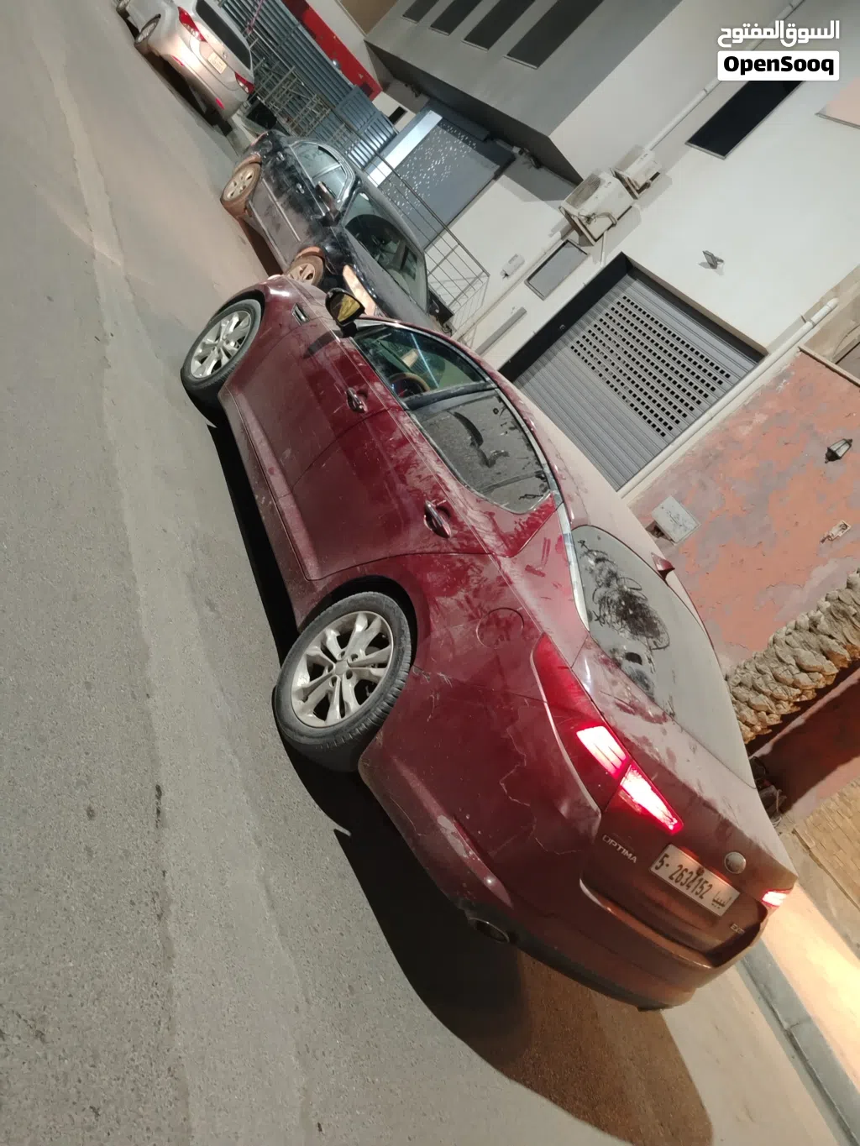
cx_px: 430
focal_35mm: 32
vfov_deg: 56.8
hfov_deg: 44.2
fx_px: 1060
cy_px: 573
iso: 2056
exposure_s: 1/25
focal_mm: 5.25
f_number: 1.75
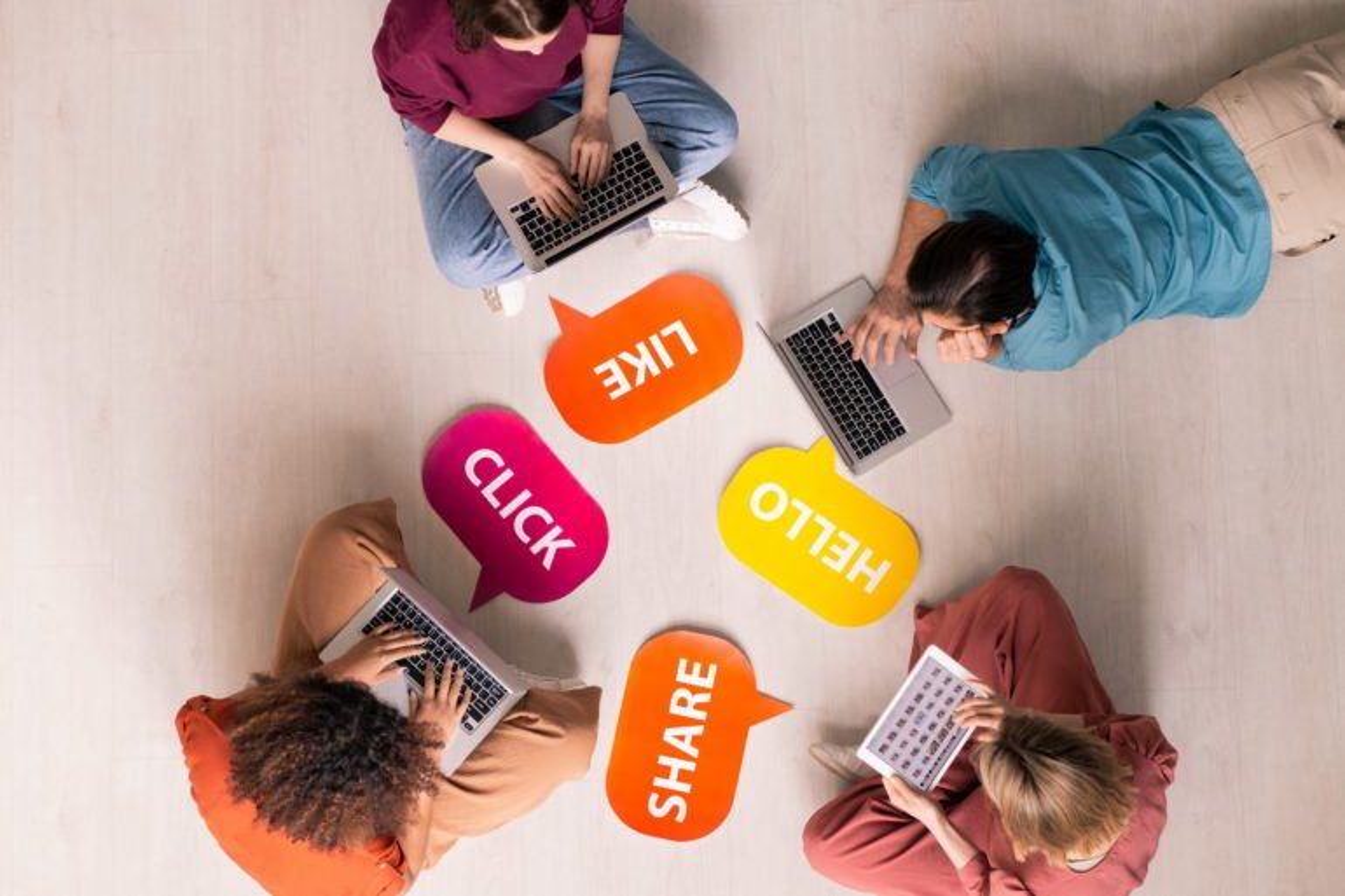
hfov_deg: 23.9
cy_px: 448
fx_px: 3175
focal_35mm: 85
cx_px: 672
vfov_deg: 16.1
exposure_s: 1/160
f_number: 4.5
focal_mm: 85
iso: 800
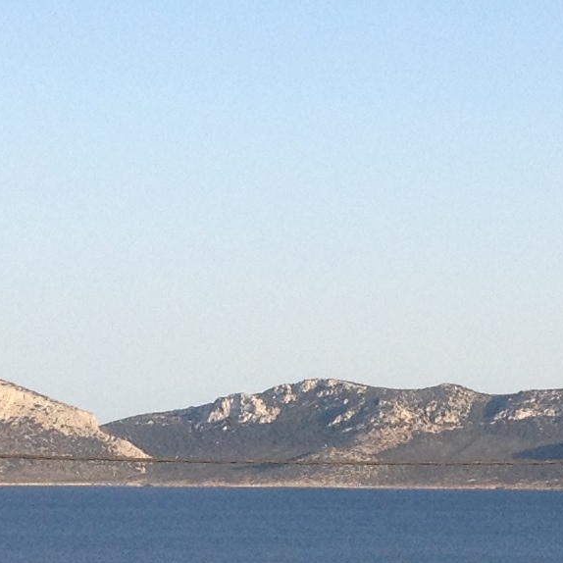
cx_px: 482
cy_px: 353
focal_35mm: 176
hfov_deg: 9.9
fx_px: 3239
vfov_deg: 9.9
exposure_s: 1/920
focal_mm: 4.28
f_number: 2.4
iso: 50
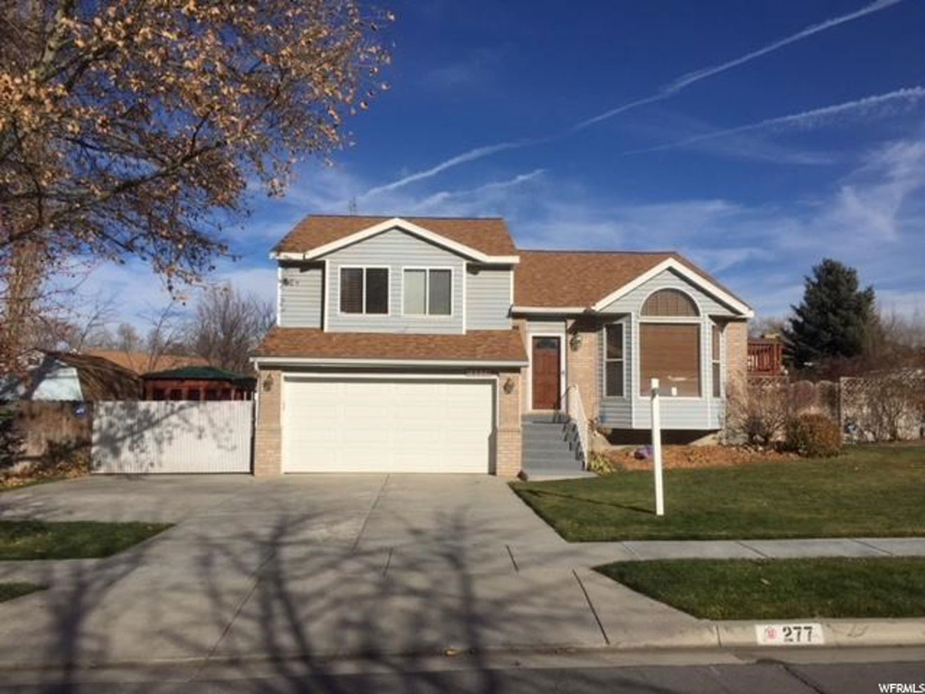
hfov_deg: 61.7
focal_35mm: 29
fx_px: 775
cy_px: 347
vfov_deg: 48.2
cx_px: 462
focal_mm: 4.15
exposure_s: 1/4950
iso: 32
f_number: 2.2
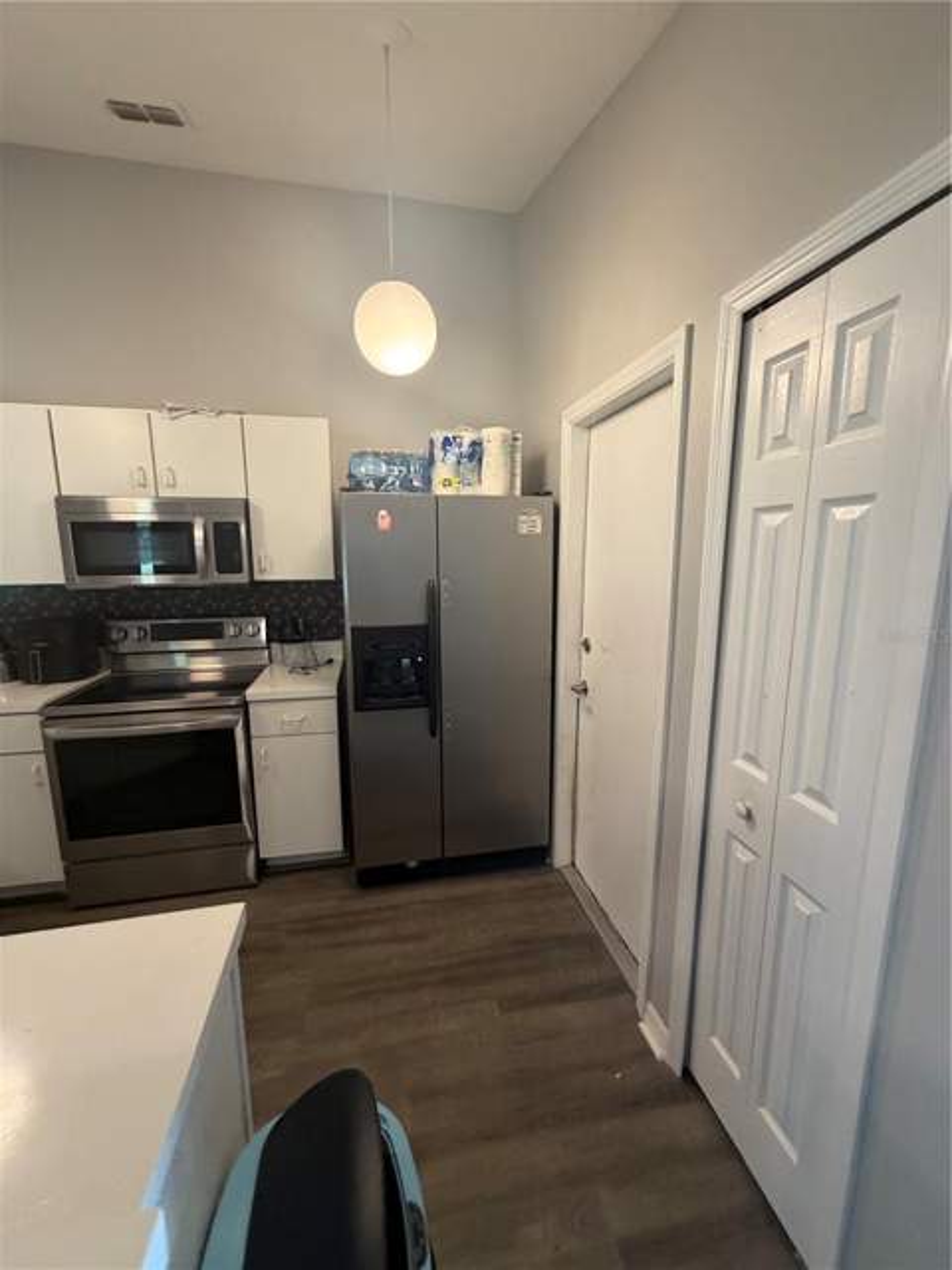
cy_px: 635
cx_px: 476
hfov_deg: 85.7
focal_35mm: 14
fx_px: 513
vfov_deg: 102.1
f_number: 2.2
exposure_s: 1/60
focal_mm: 2.22
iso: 320
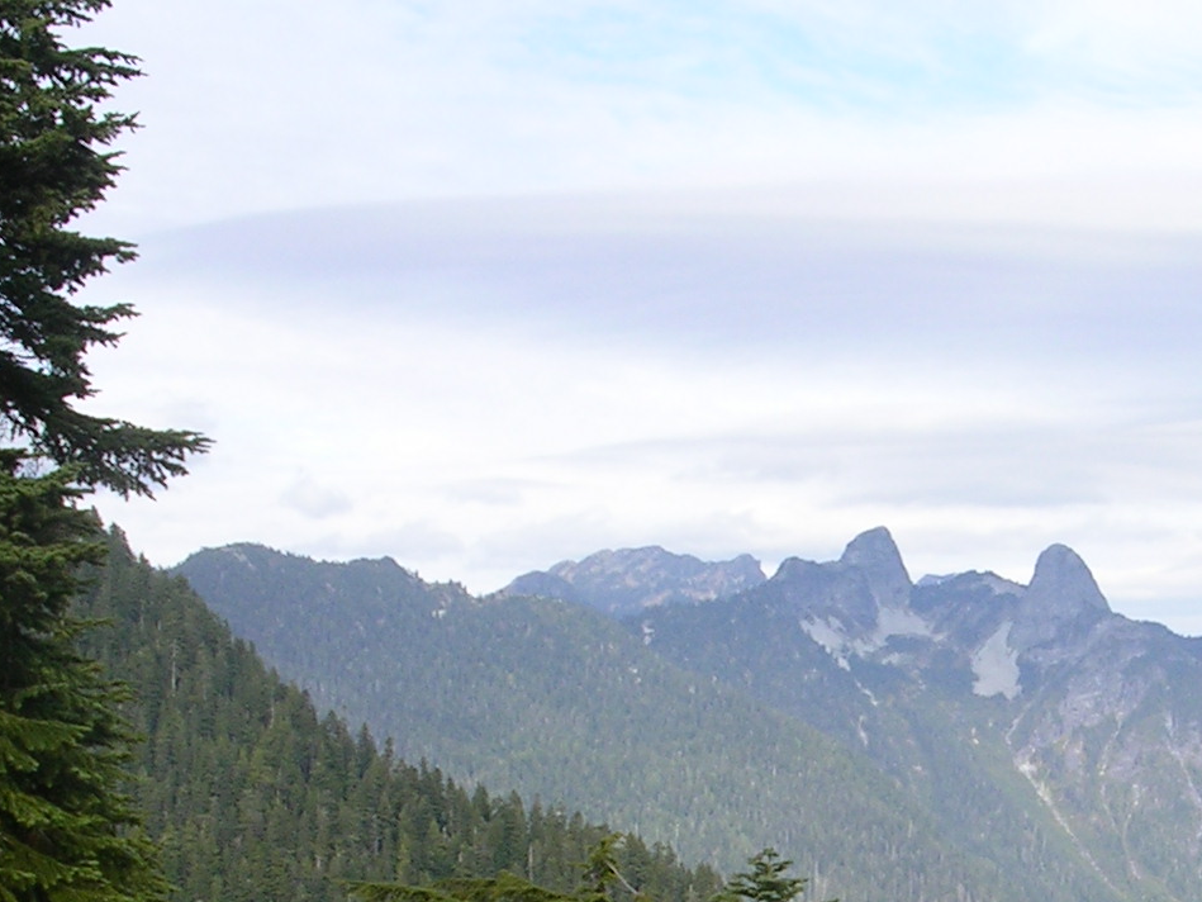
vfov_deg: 17.7
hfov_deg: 23.5
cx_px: 969
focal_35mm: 82
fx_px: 2848
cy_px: 831
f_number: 5.6
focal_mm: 5.8
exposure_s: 1/166
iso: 50
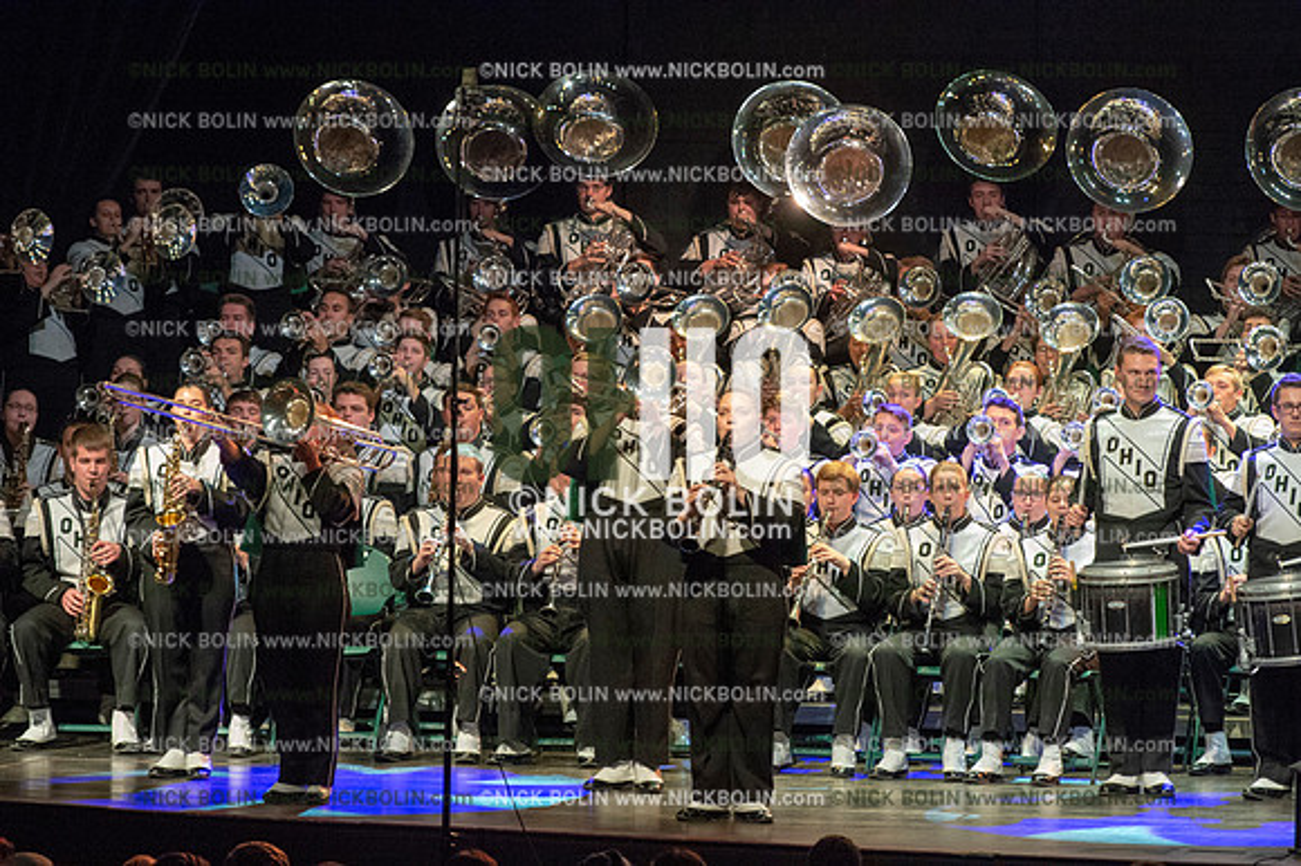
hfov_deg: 10.6
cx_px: 650
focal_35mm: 195
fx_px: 7043
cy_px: 433
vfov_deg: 7.0
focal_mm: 195
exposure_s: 1/250
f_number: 5.6
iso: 8000
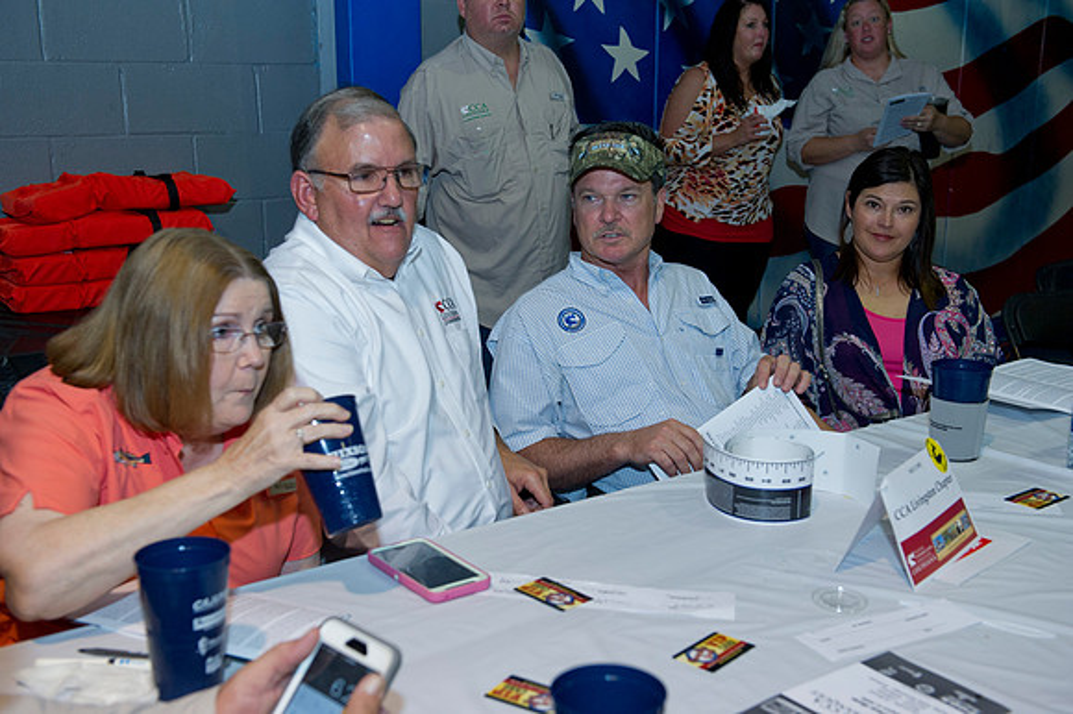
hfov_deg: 44.5
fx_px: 1311
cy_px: 357
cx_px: 536
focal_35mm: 44
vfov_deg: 30.5
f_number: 5
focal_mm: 44
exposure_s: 1/160
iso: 1250
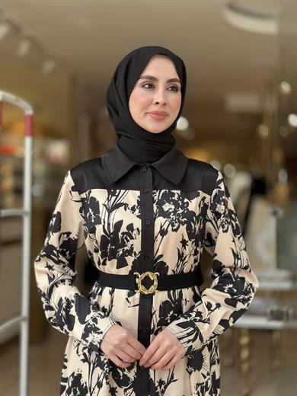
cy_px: 198
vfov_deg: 39.7
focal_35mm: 48
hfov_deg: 30.3
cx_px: 148
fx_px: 549
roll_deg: -1.0
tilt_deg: +0.8
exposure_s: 1/415
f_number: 1.78
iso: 80
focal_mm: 6.86
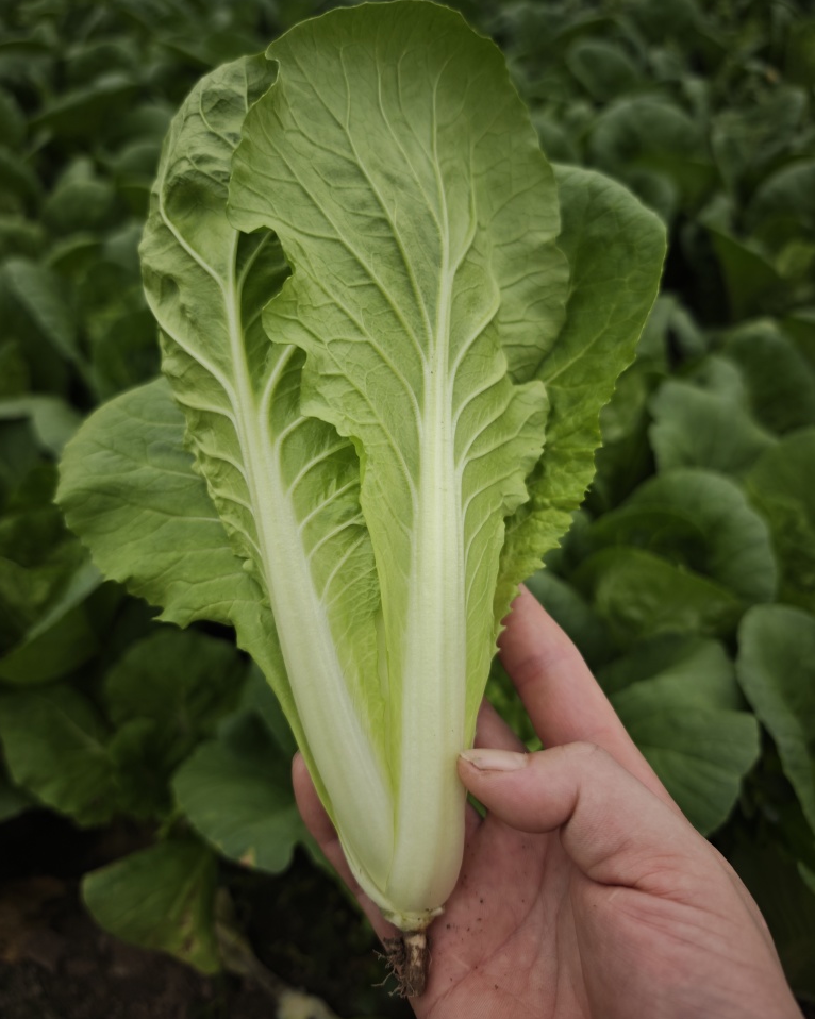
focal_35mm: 25
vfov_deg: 68.1
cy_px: 487
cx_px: 402
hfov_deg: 56.8
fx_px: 754
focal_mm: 6.68
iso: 50
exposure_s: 1/490
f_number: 1.44
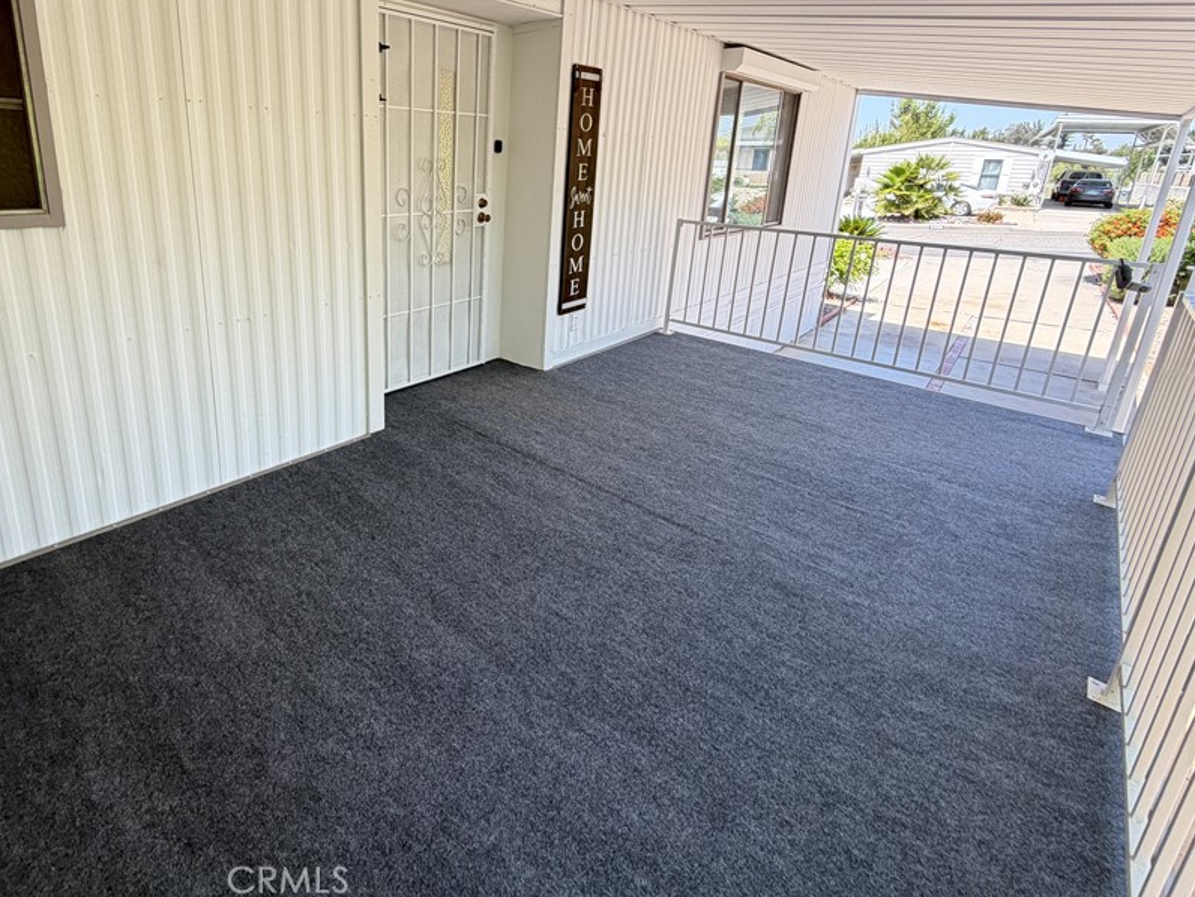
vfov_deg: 70.2
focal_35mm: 18
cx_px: 440
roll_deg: -1.5
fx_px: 621
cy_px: 325
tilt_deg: -15.7
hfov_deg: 85.8
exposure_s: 1/121
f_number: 2.2
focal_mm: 2.22
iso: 64
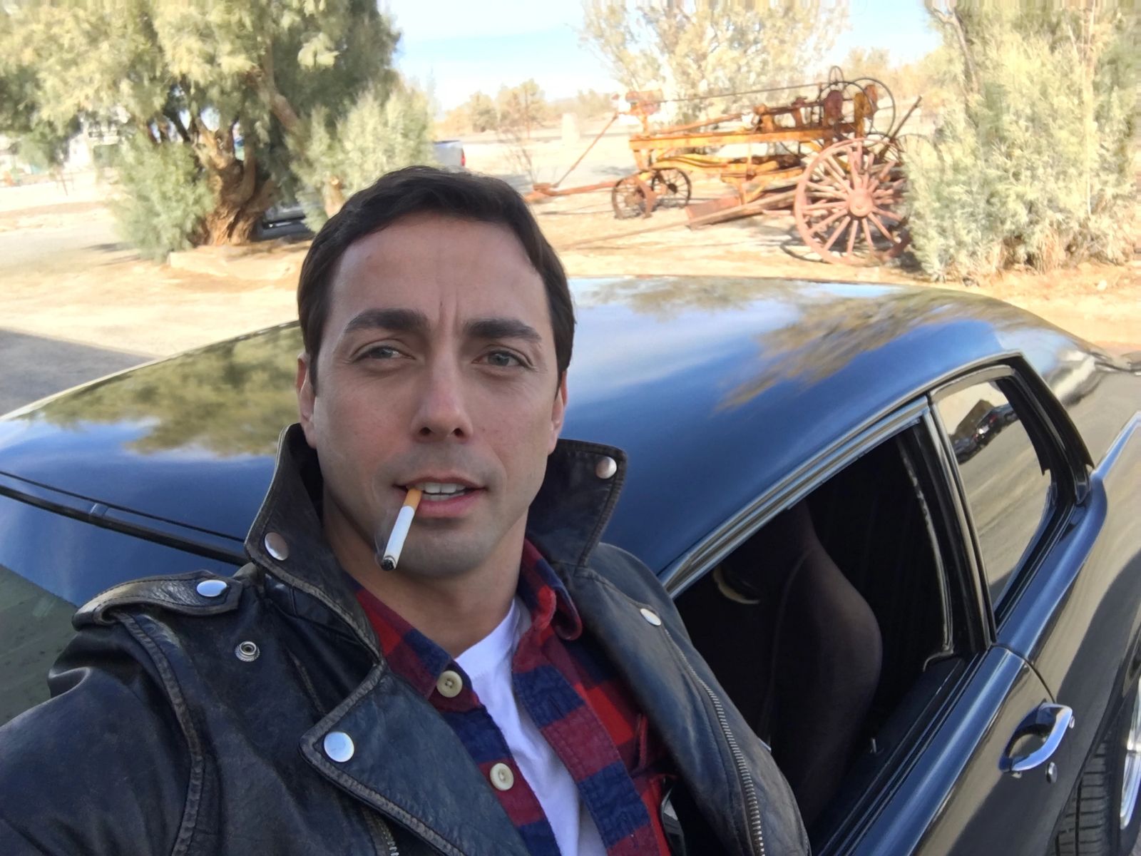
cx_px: 570
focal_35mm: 31
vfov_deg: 45.4
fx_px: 1022
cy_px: 428
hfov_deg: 58.4
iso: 32
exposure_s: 1/323
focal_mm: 2.65
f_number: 2.2
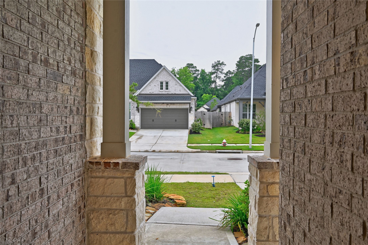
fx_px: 306
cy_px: 122
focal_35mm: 30
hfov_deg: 62.0
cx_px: 184
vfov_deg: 43.5
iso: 400
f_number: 8
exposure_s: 1/320
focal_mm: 30
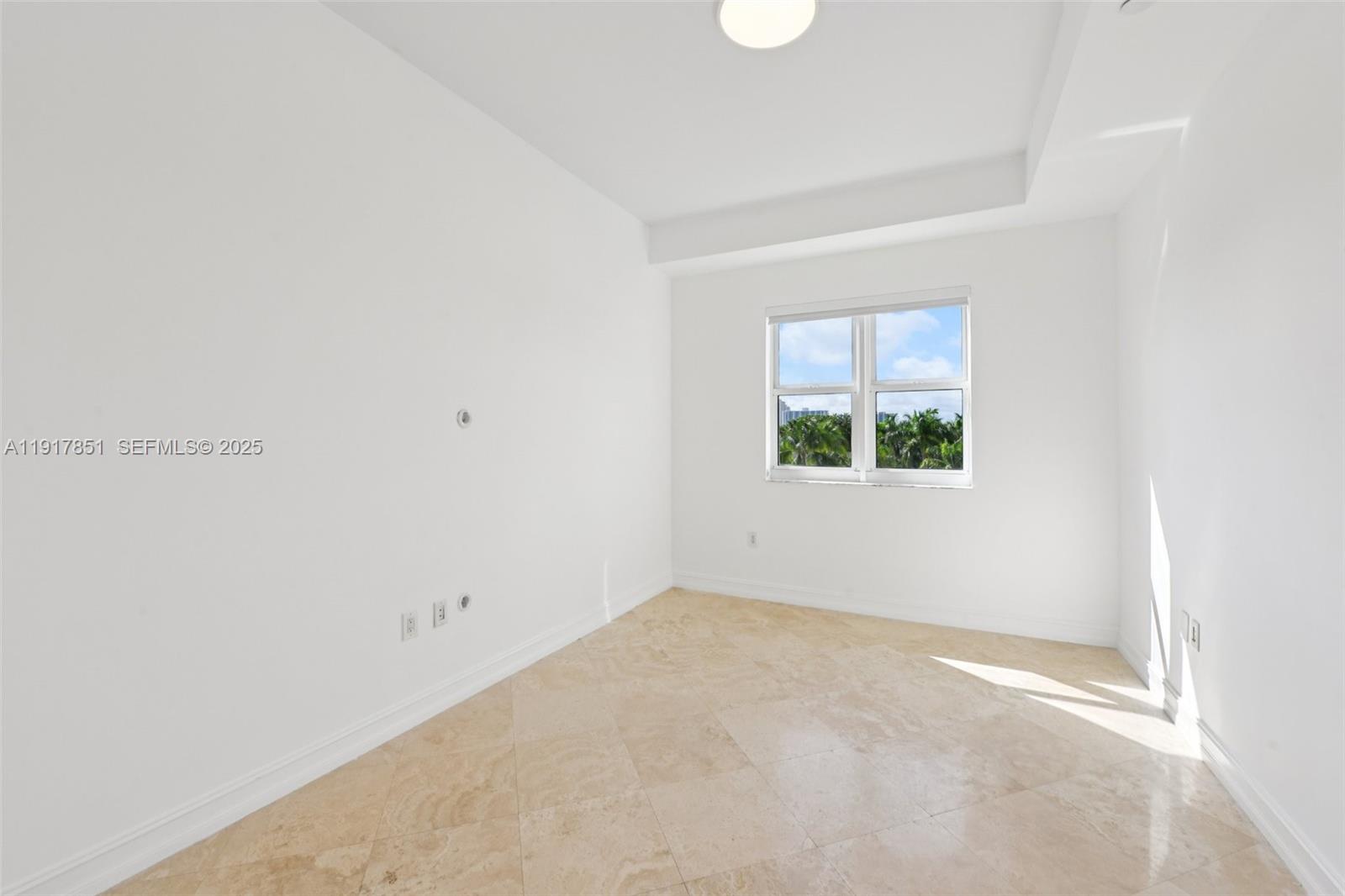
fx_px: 523
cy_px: 448
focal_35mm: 14
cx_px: 672
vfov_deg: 81.2
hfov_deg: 104.3
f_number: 9
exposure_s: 1/125
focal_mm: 14
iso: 200
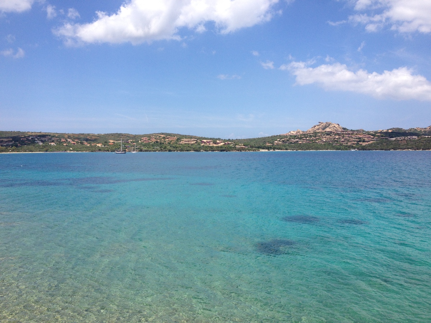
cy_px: 162
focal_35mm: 35
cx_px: 216
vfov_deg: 40.7
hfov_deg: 52.6
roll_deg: +0.7
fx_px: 436
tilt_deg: -5.8
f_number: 2.4
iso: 50
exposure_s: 1/2045
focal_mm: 4.28
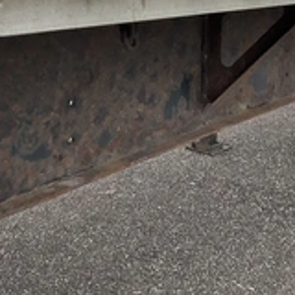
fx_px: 617
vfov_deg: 26.2
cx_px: 159
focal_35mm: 64
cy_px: 41
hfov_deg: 26.9
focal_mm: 3
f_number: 1.8
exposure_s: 1/1035
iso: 25
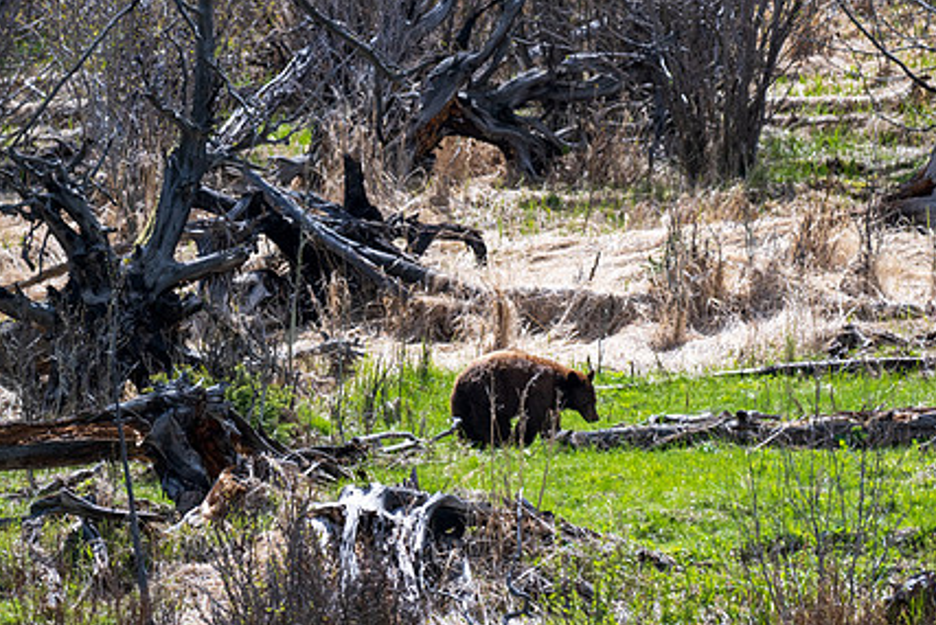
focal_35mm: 1047
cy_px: 324
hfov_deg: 2.0
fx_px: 27230
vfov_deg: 1.3
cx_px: 608
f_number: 6.3
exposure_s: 1/1250
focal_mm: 600
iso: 320
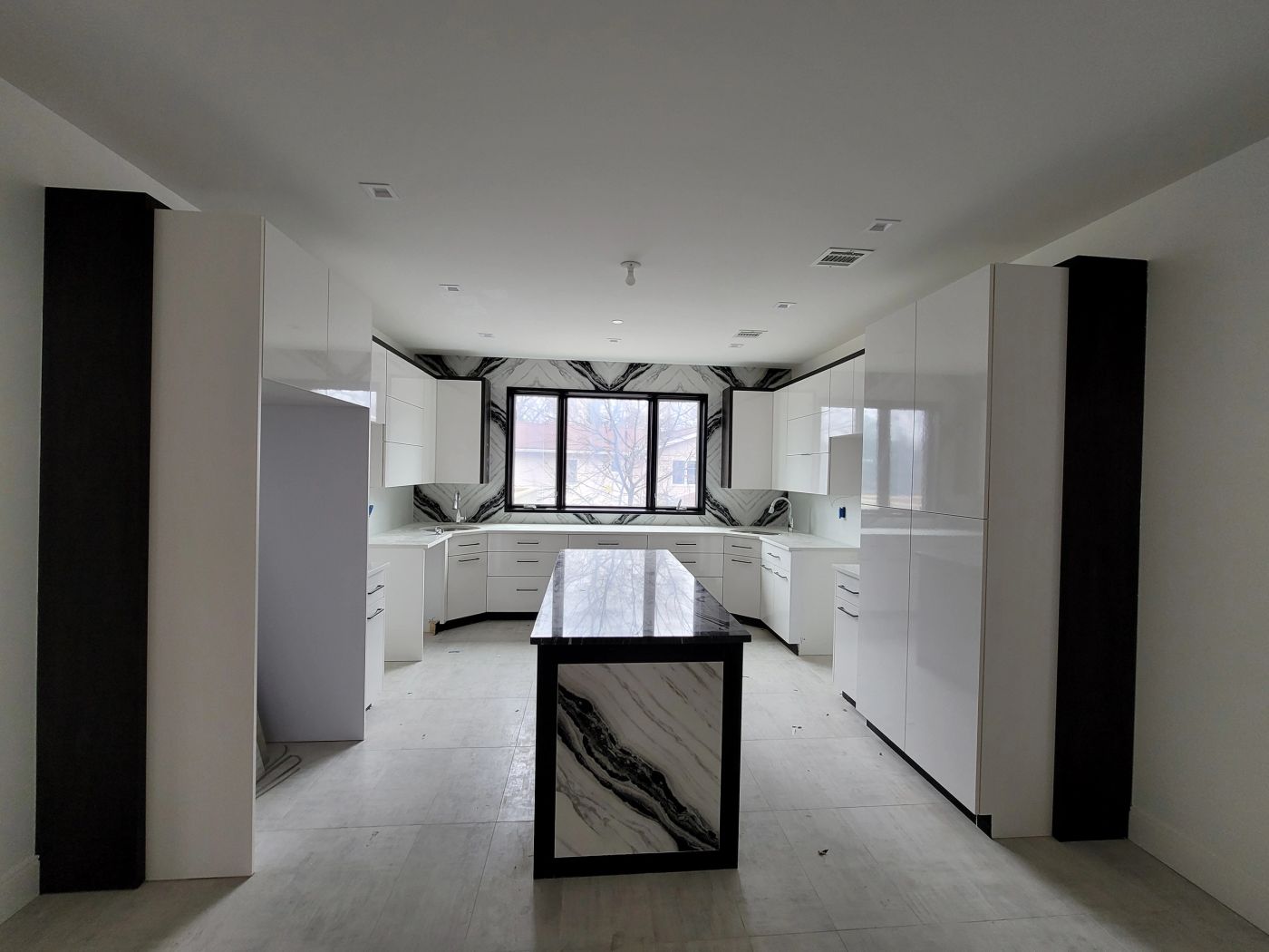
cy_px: 476
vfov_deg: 89.9
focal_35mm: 13
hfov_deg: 106.2
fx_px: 477
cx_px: 634
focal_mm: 2.2
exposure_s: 1/59
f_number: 2.2
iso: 160
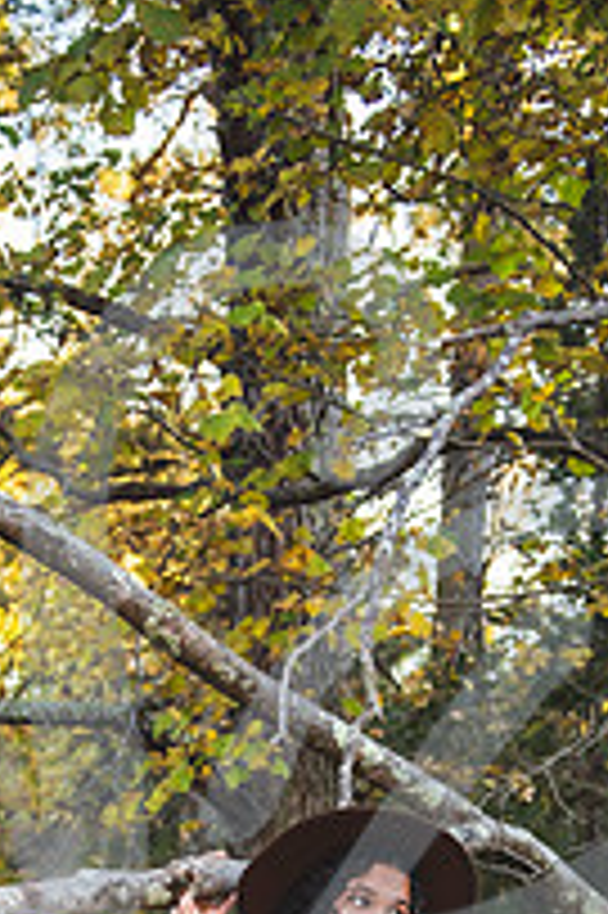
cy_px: 982
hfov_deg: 17.0
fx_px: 2030
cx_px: 171
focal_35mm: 80
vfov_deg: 23.9
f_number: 2.8
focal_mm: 36
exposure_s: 1/250
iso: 200
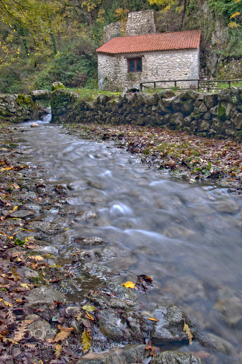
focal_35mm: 36
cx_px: 121
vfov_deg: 53.2
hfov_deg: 36.8
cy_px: 182
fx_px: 364
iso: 100
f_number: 22
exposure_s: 1.3
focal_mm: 24
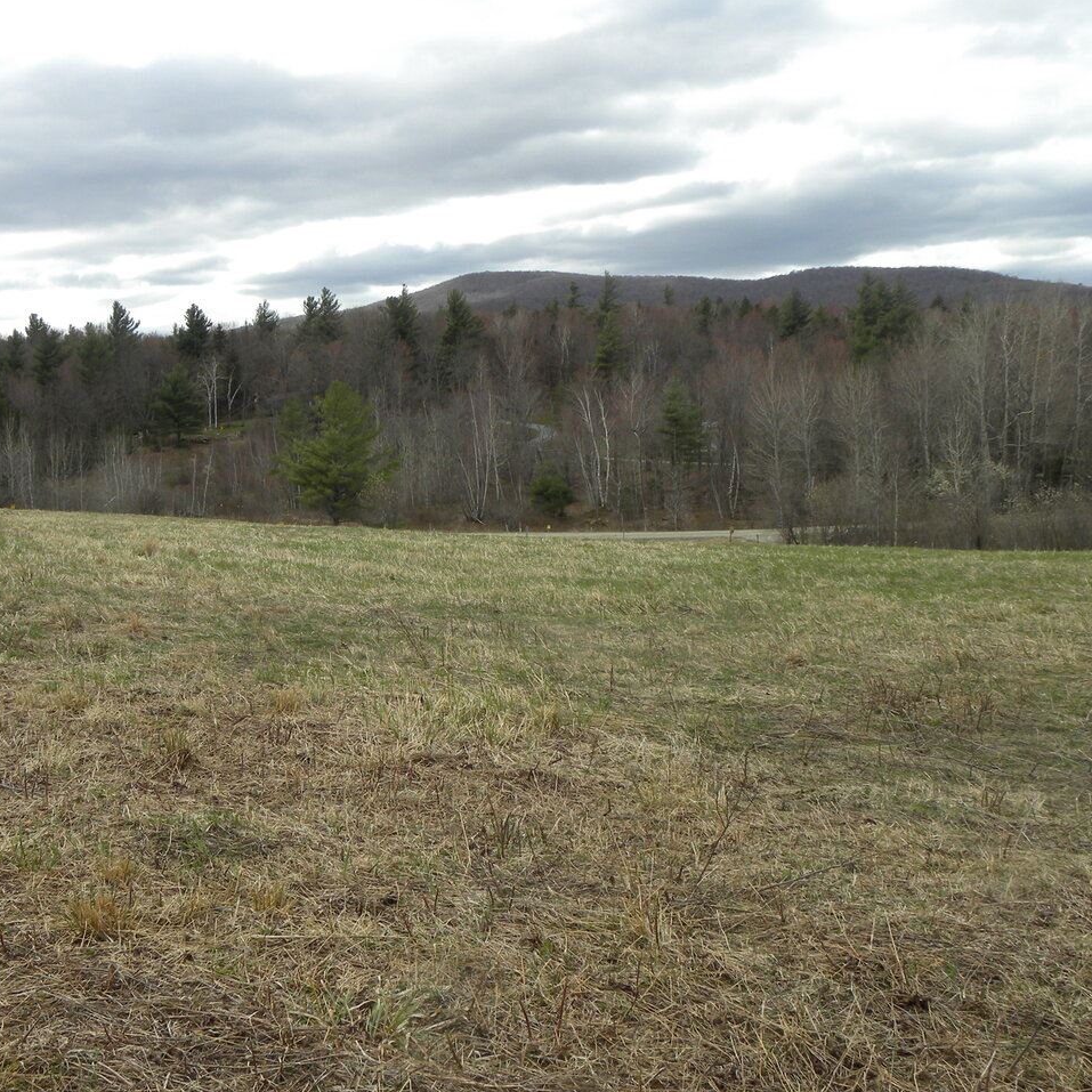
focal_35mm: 39
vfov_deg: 42.8
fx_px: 1392
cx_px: 435
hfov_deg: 42.6
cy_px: 545
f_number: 5
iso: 64
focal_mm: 5.9
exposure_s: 1/250
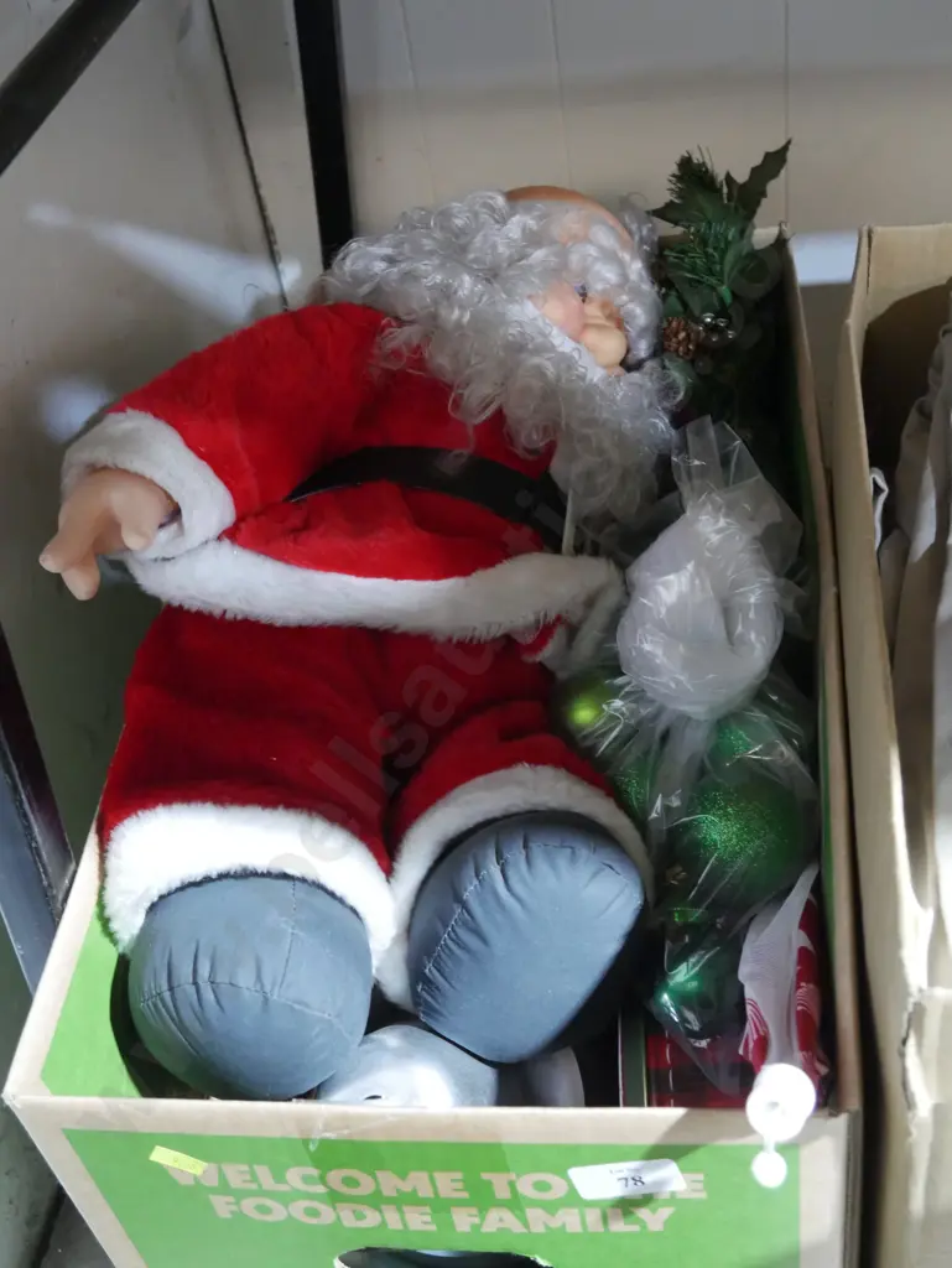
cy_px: 634
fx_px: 1466
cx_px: 476
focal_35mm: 40
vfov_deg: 46.8
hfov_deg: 36.0
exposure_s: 1/20
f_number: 4.5
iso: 3200
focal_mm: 20
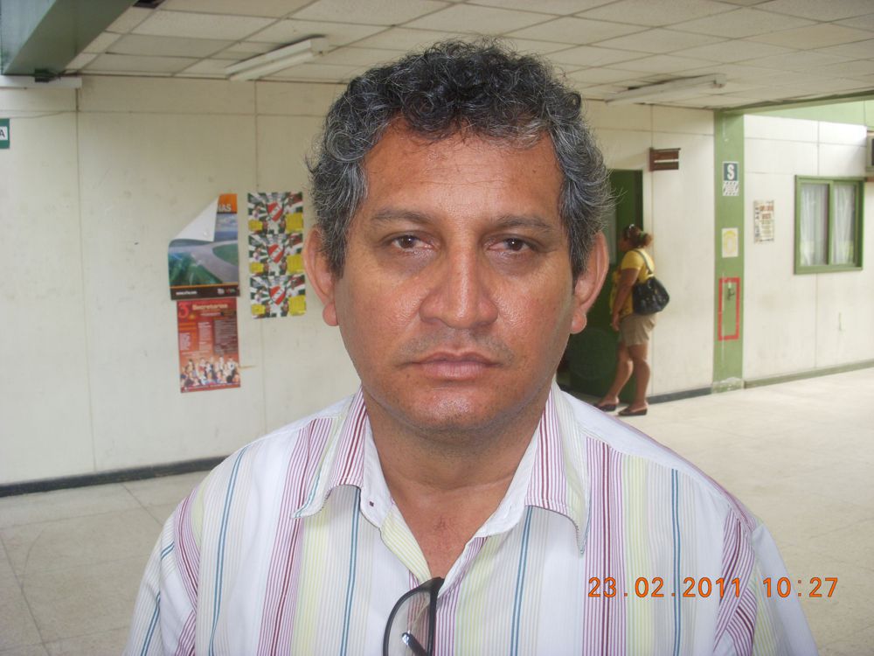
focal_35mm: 38
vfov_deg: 37.7
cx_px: 437
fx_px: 959
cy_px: 328
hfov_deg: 49.0
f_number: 3.3
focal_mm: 6.3
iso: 100
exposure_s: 1/40
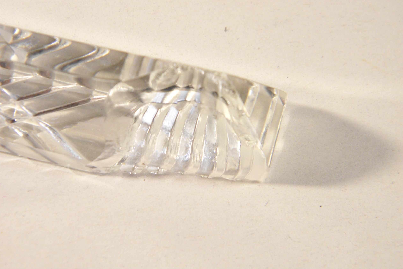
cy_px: 142
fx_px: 940
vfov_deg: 16.3
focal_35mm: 84
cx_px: 202
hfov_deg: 24.2
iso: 100
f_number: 4.4
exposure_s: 1/60
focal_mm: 14.3
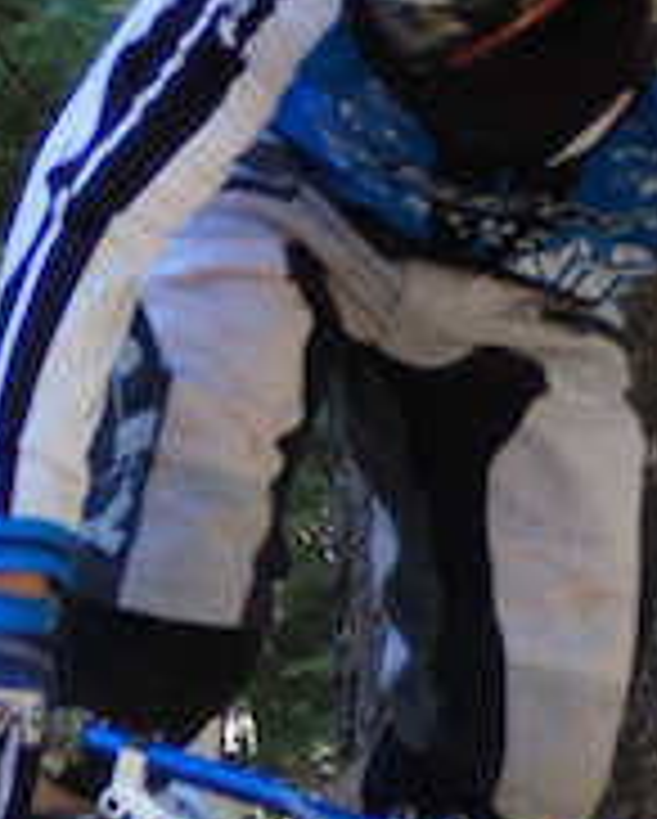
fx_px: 10547
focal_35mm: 435
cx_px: -14
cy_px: 1174
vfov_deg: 4.4
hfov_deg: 3.6
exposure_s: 1/800
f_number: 4
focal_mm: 55
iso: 1600
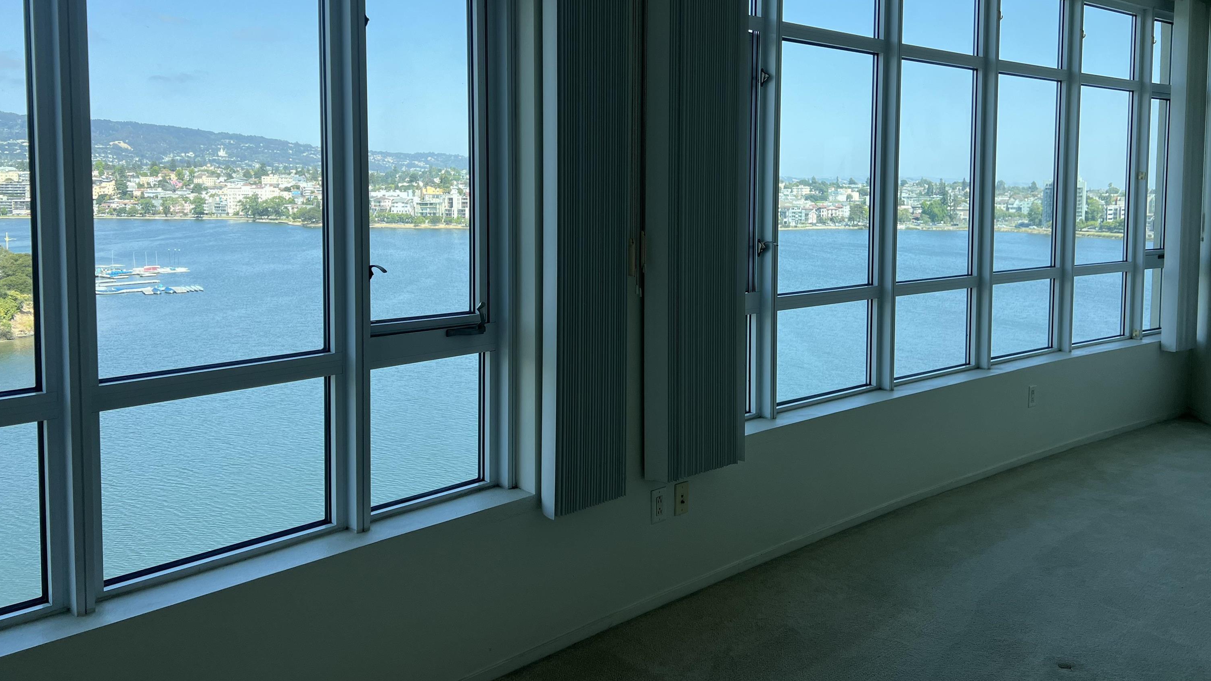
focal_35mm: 29
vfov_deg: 39.9
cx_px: 597
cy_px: 251
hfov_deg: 66.1
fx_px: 931
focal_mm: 5.7
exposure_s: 1/1209
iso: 50
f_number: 1.5
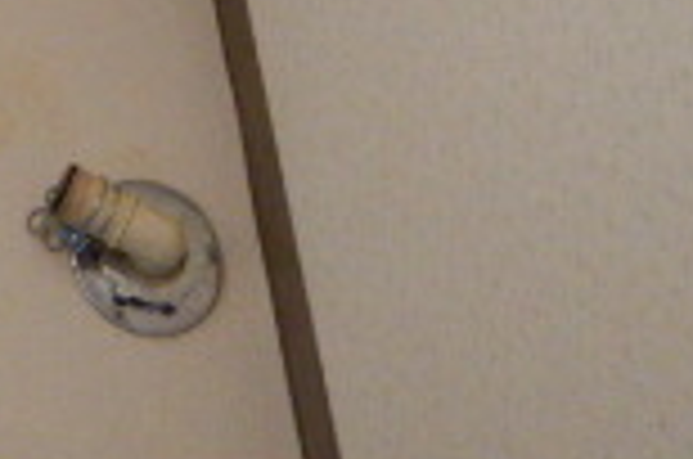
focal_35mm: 104
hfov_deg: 18.4
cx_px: -184
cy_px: -540
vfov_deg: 11.4
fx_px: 1998
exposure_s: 1/30
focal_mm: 4.3
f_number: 2.8
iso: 180
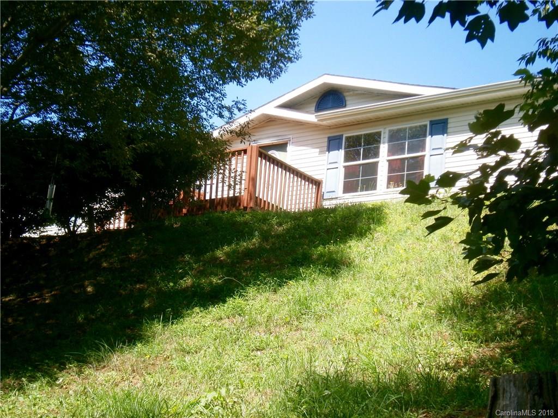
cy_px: 209
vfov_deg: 24.4
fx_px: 967
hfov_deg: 32.2
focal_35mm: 60
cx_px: 279
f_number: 3.9
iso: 80
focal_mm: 10.7
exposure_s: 1/250
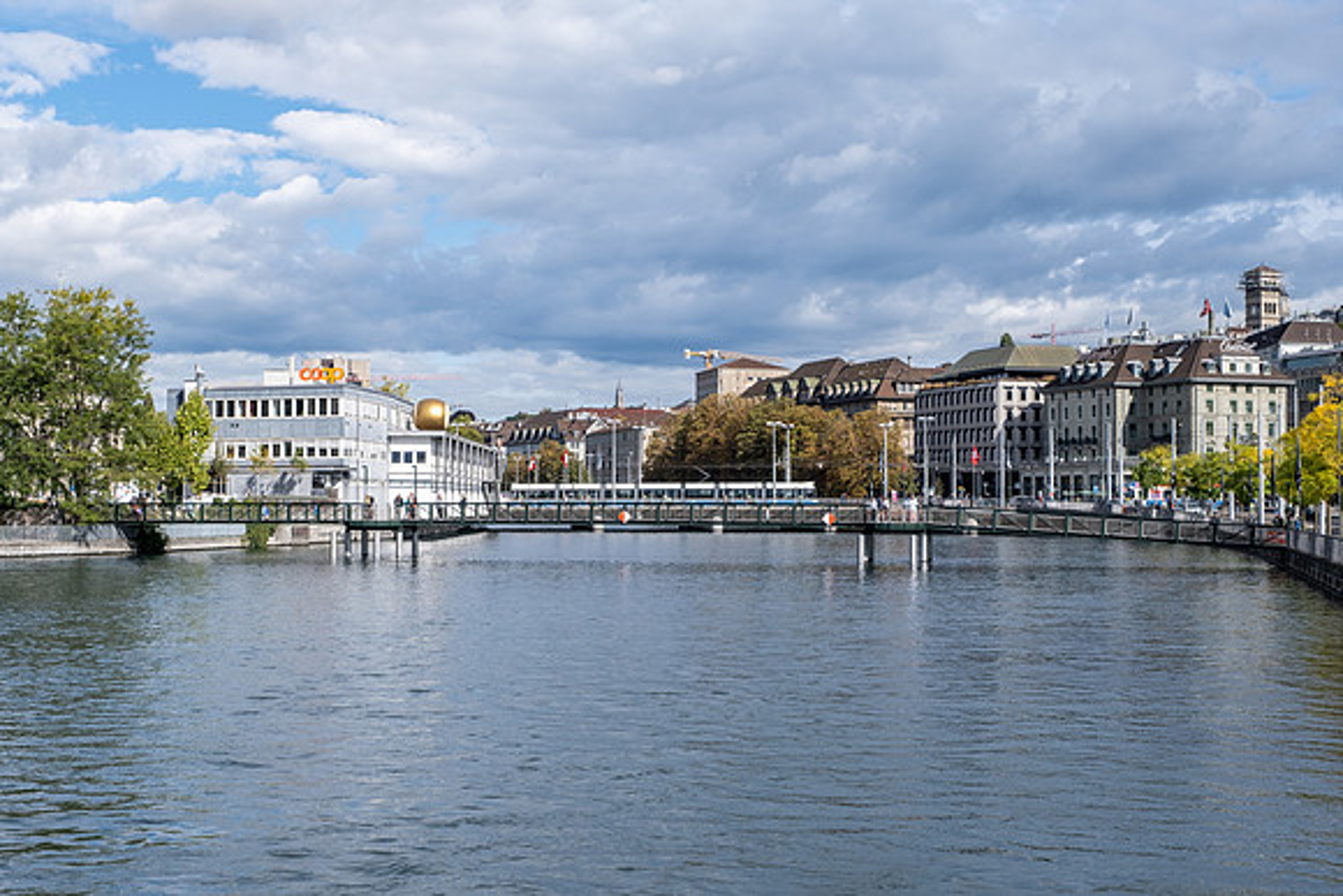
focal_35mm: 50
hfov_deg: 39.6
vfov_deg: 27.0
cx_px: 672
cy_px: 448
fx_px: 1866
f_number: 5.6
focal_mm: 33.2
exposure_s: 1/600
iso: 160
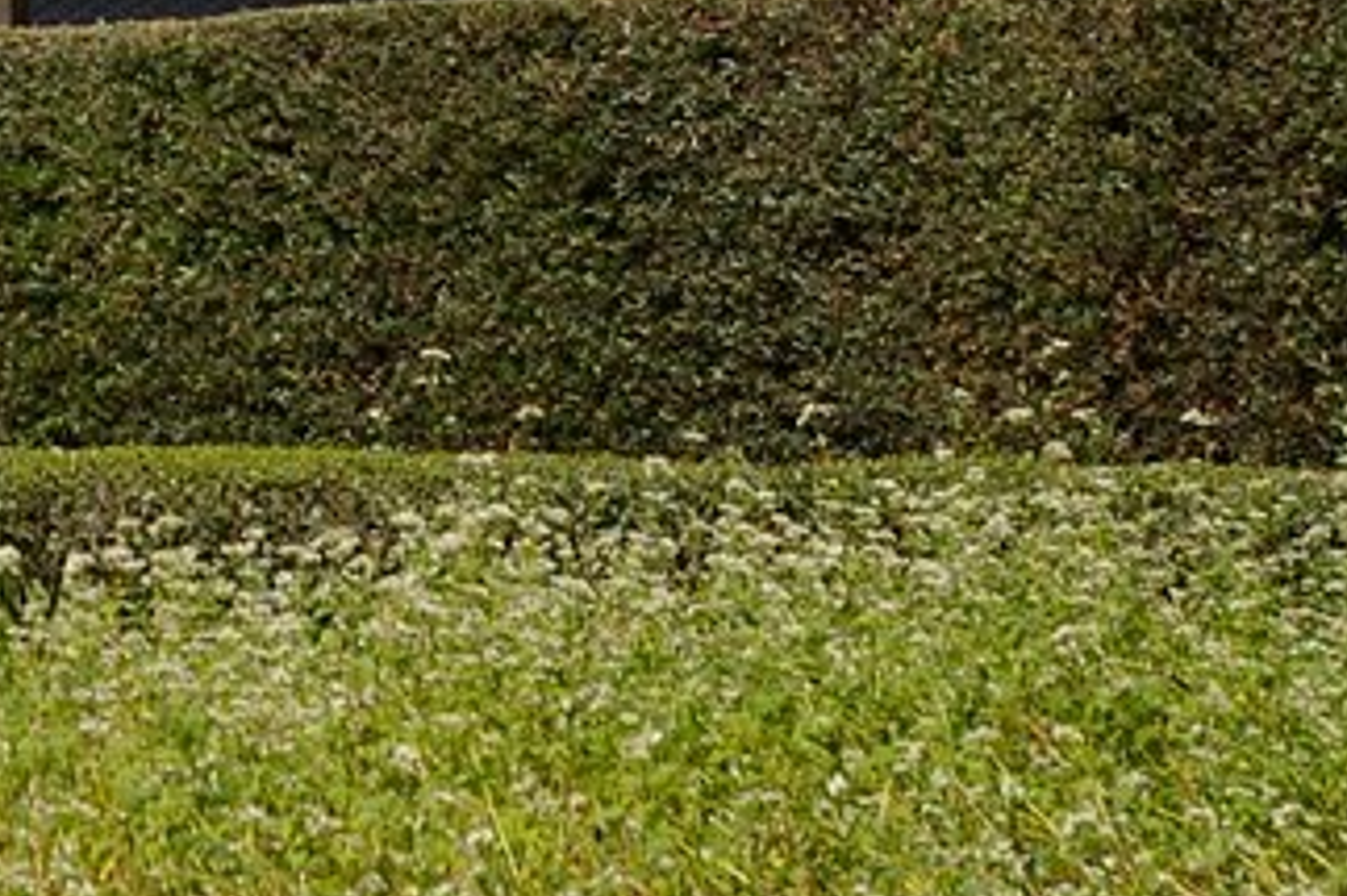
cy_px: -310
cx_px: -505
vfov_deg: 5.2
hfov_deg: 7.8
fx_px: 9782
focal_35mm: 262
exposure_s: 1/750
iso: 400
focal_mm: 55
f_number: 8
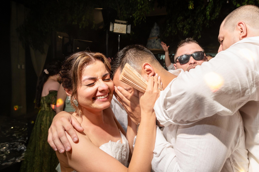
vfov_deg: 49.9
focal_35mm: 26
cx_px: 130
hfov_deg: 70.0
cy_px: 86
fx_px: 185
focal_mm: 24
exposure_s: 1/50
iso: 800
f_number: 7.1
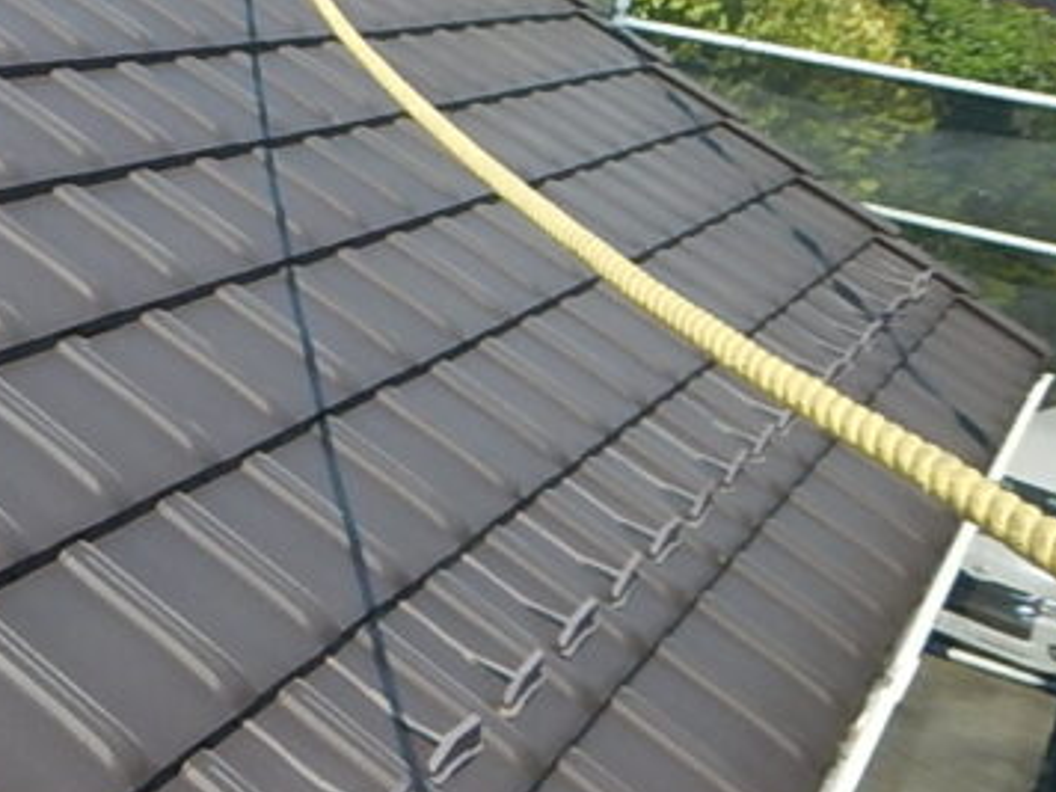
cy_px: 187
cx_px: -421
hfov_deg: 23.7
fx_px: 2105
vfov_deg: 21.1
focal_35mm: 69
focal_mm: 4.3
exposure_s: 1/1250
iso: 125
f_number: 2.8
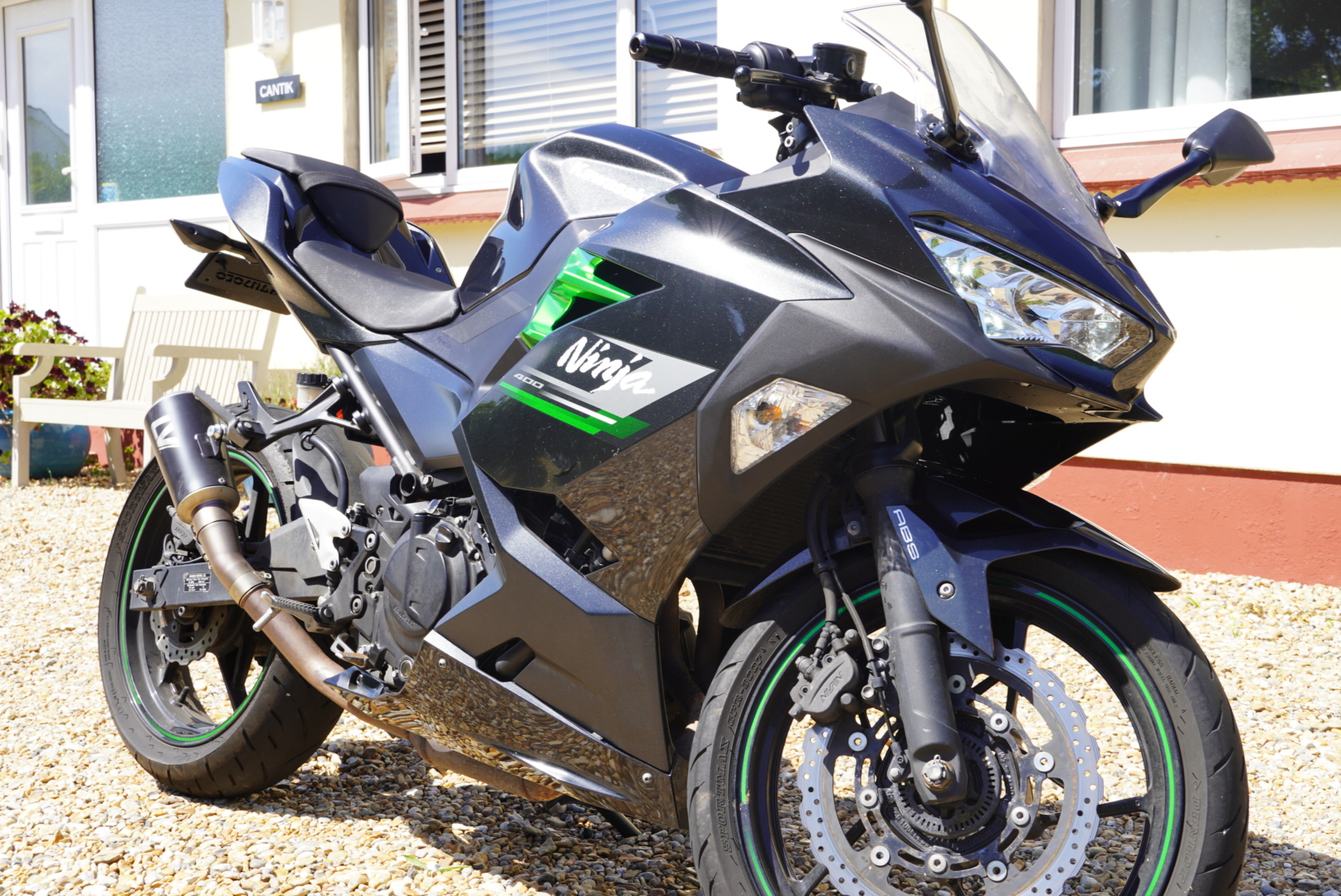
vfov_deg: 27.3
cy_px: 448
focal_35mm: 50
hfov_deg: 39.9
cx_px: 670
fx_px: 1845
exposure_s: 1/100
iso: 100
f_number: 8
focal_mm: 33
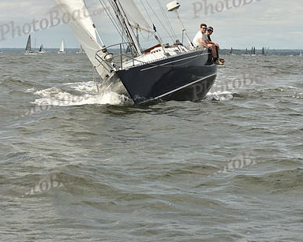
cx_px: 151
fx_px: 1094
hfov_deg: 15.8
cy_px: 50
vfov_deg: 12.6
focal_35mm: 122
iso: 250
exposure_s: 1/800
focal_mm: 86
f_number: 9
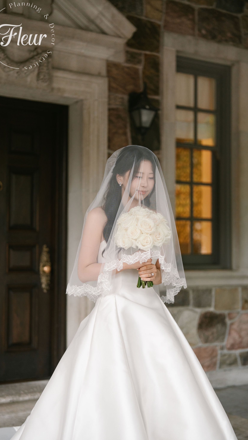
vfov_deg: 39.2
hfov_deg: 22.6
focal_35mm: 53
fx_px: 620
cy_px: 220
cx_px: 131
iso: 400
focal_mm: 50
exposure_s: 1/400
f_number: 1.4
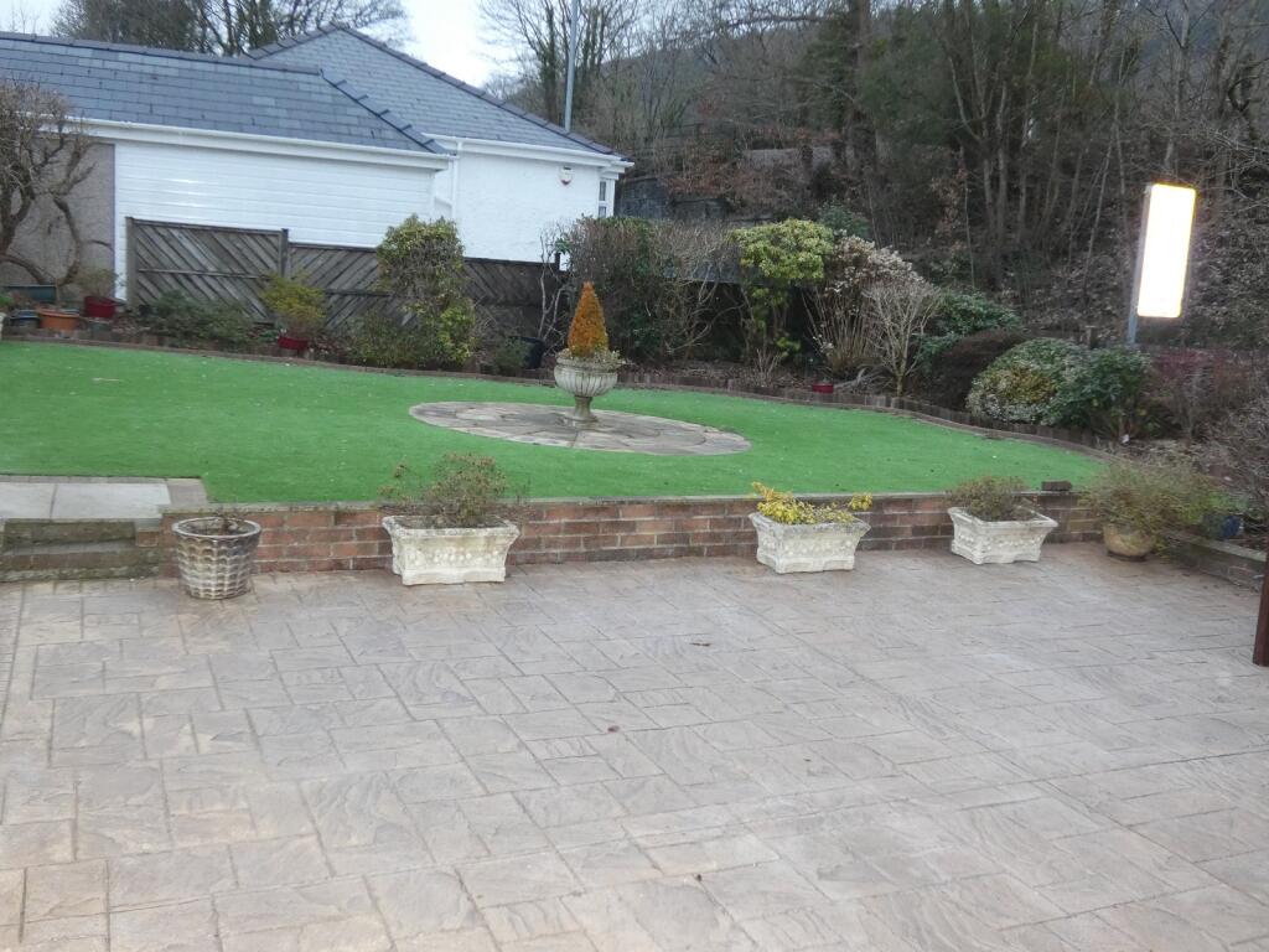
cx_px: 634
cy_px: 476
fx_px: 1136
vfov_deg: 45.4
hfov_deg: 58.4
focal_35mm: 31
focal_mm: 5.5
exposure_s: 1/60
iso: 400
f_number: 3.3
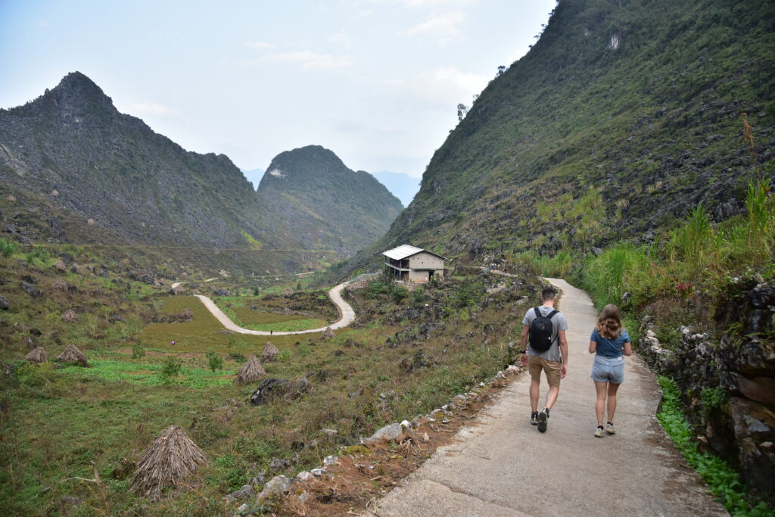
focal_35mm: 24
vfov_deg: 53.1
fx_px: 517
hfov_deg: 73.7
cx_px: 388
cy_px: 258
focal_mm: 24
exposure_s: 1/320
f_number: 6.3
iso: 500
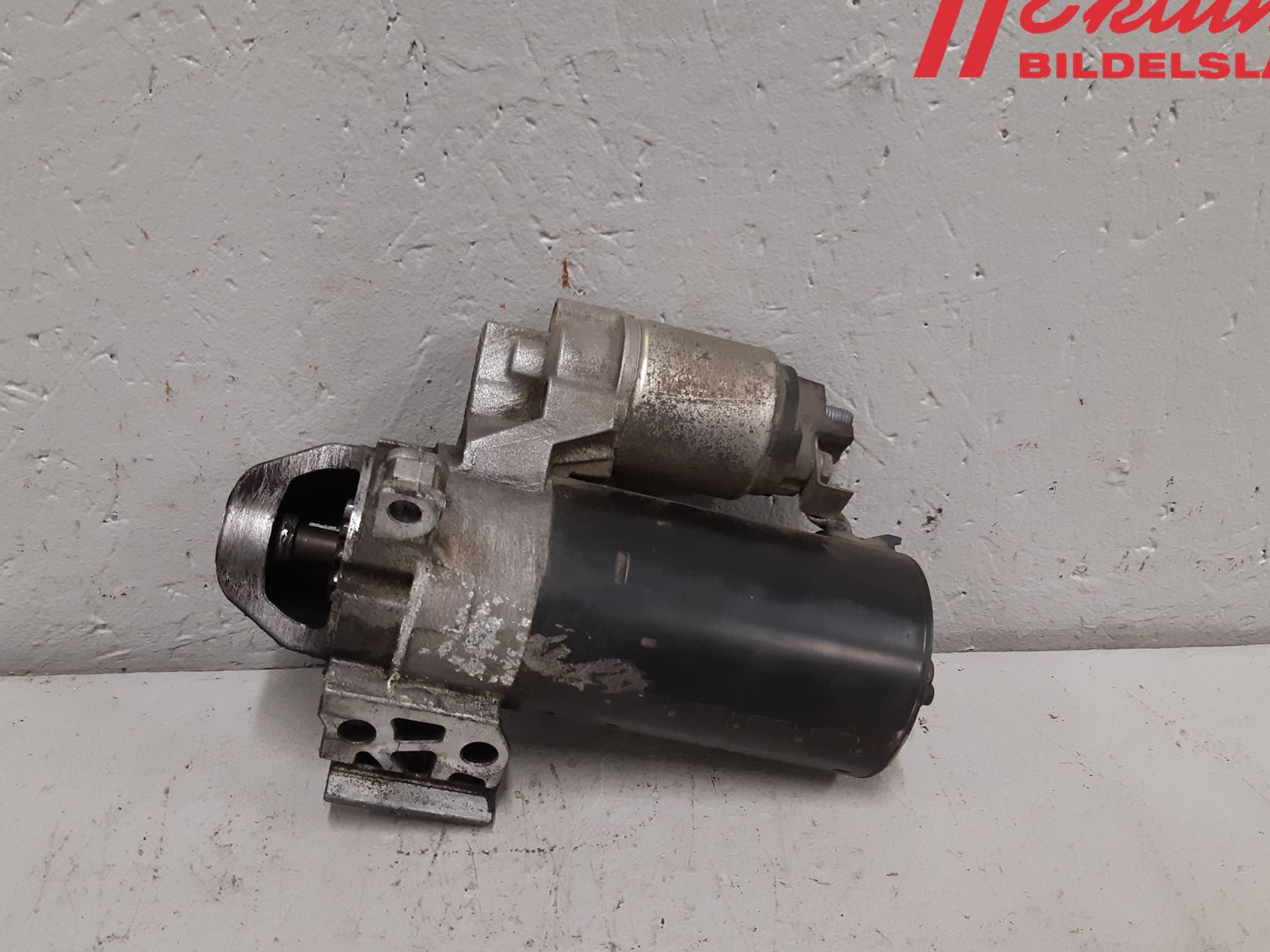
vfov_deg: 42.8
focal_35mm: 33
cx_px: 591
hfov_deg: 55.3
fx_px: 1211
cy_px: 549
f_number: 1.7
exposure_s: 1/50
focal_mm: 3.93
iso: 160
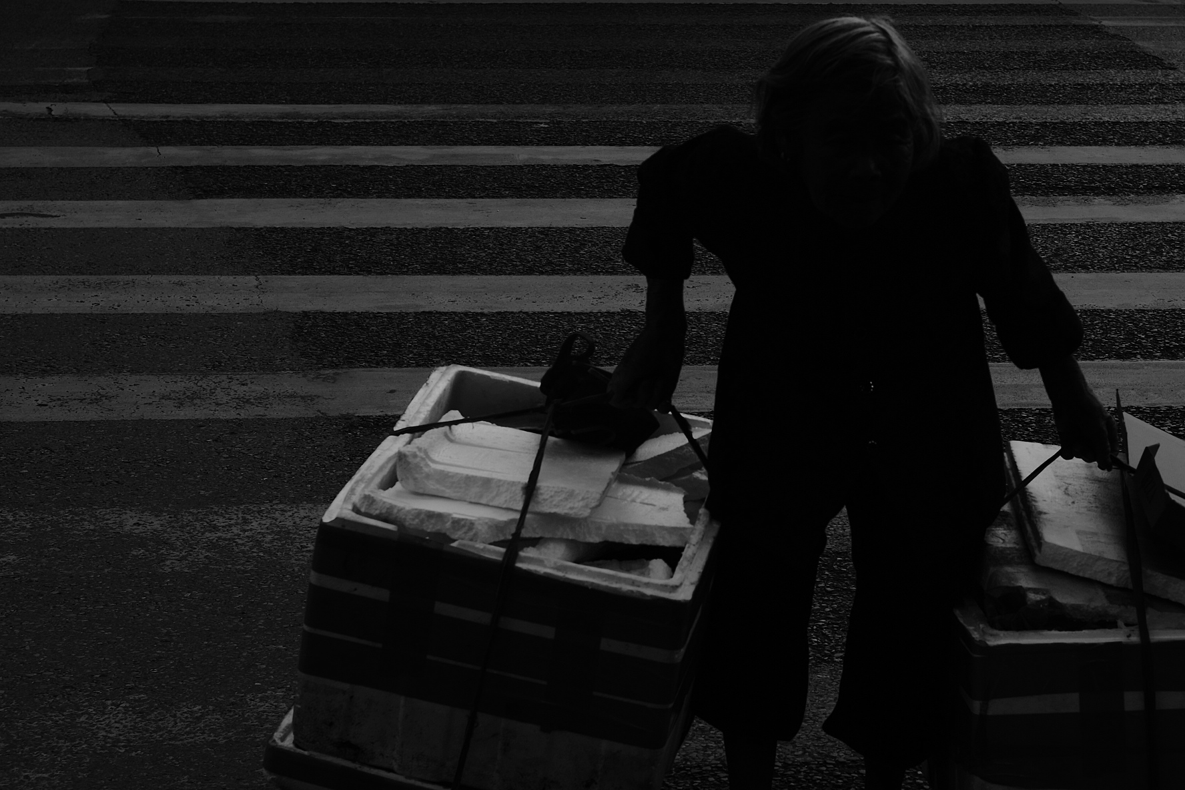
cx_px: 592
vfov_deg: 25.5
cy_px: 395
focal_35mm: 53
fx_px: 1744
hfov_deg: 37.5
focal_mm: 35
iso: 100
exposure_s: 1/480
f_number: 5.6
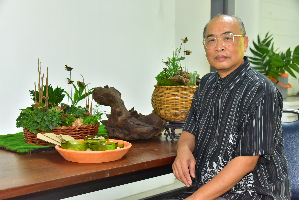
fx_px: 399
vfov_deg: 28.1
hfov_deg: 41.1
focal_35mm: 48
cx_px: 150
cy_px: 100
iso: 10000
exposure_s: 1/200
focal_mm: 48
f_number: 5.6
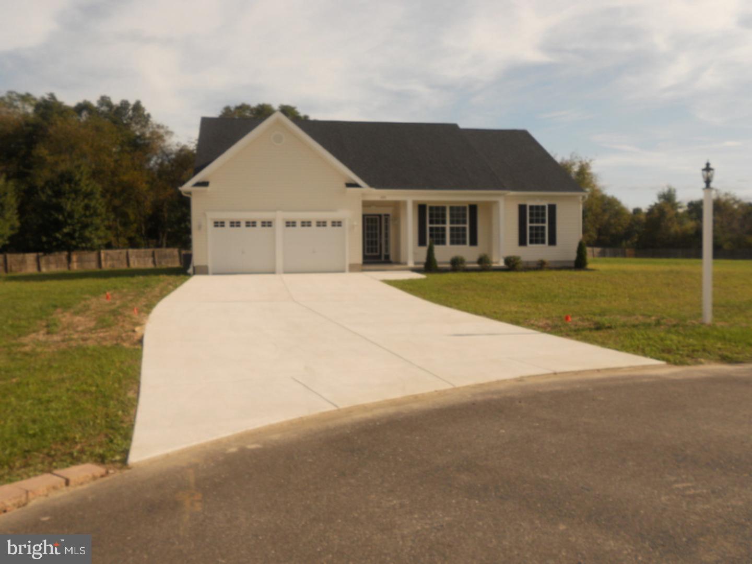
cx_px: 376
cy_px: 282
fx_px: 695
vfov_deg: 44.2
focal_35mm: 32
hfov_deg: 56.8
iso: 80
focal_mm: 5.8
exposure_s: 1/1250
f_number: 3.5
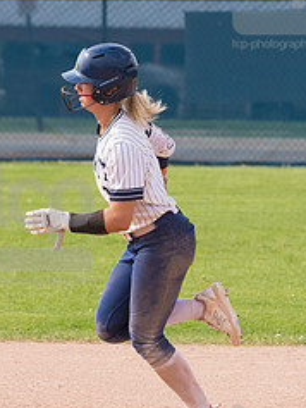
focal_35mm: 635
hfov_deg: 2.3
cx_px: 41
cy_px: 226
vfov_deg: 3.1
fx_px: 7478
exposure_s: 1/1600
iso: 400
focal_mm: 180
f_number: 5.6
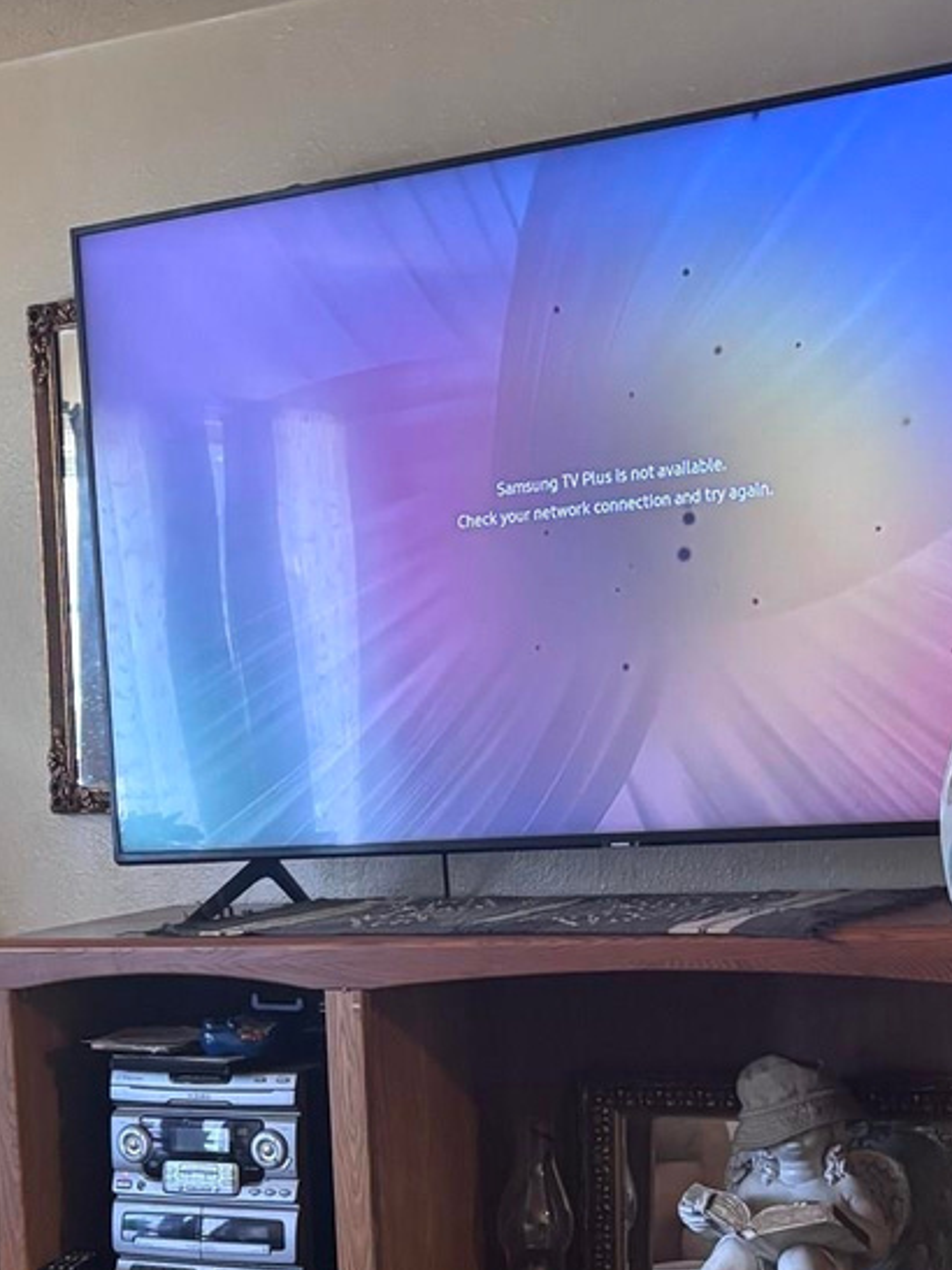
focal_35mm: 73
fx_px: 2678
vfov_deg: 25.9
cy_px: 1119
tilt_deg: -8.6
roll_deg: +4.1
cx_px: 19
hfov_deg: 19.6
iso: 400
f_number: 1.6
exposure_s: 1/60
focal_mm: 5.96
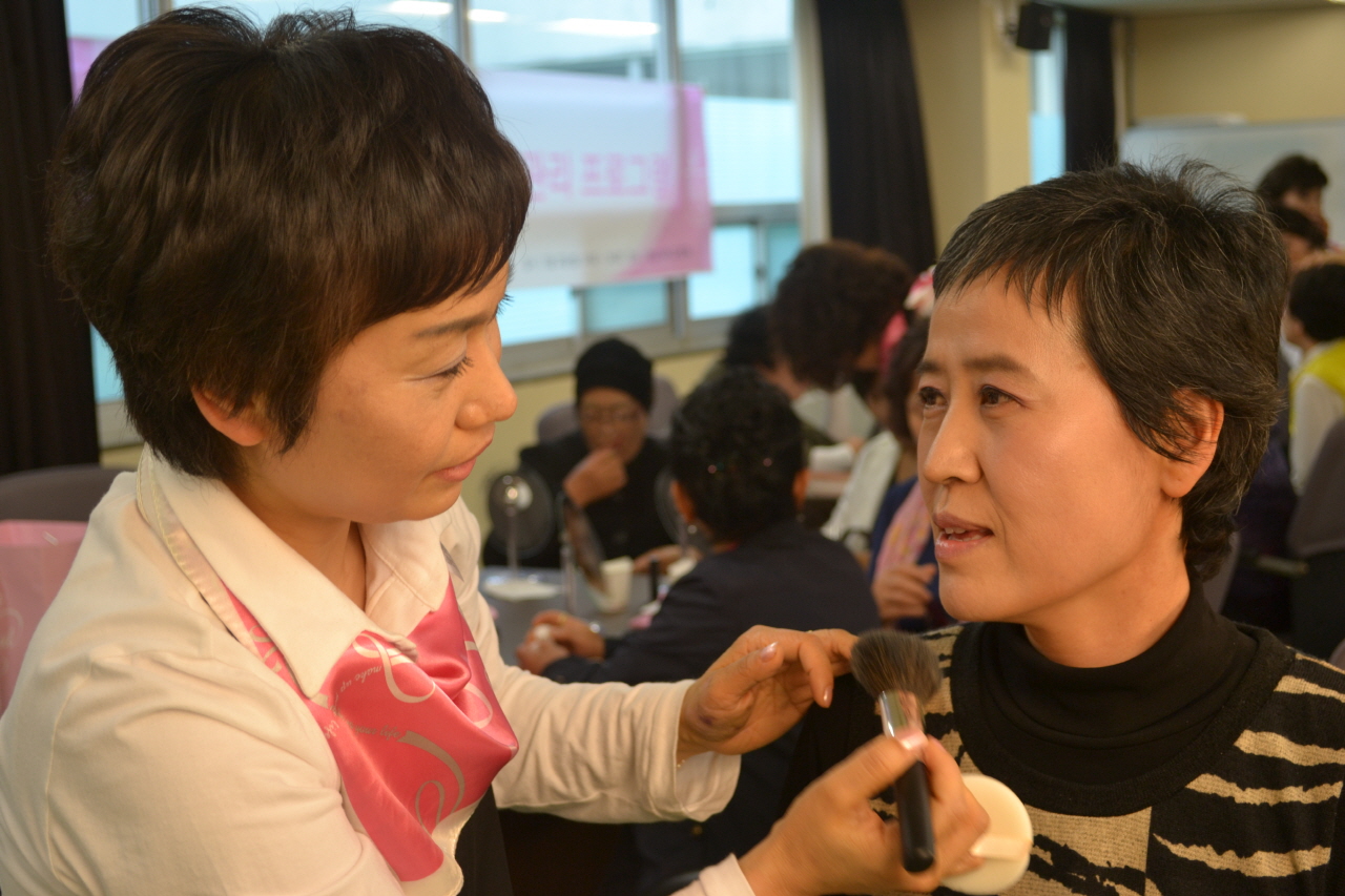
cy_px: 448
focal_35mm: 57
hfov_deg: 35.1
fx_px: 2129
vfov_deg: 23.8
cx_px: 672
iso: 320
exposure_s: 1/30
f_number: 5
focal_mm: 38
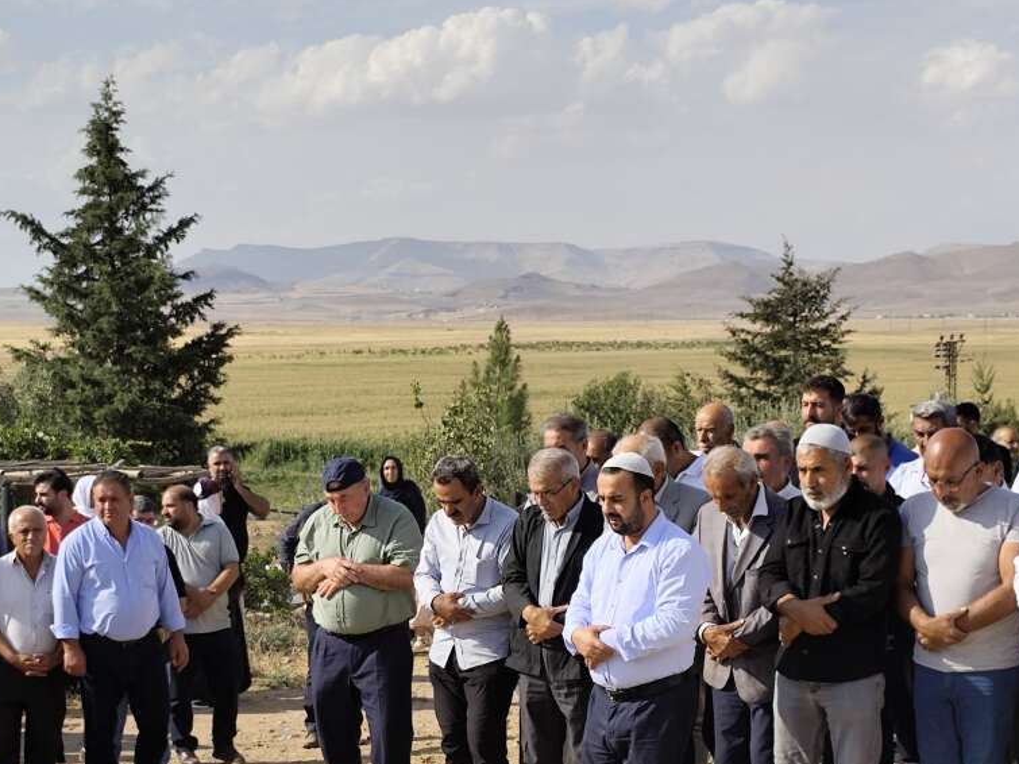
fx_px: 2296
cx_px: 302
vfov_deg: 18.8
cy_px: 579
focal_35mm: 78
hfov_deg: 24.8
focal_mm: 6.14
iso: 50
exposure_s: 1/1576
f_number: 1.65
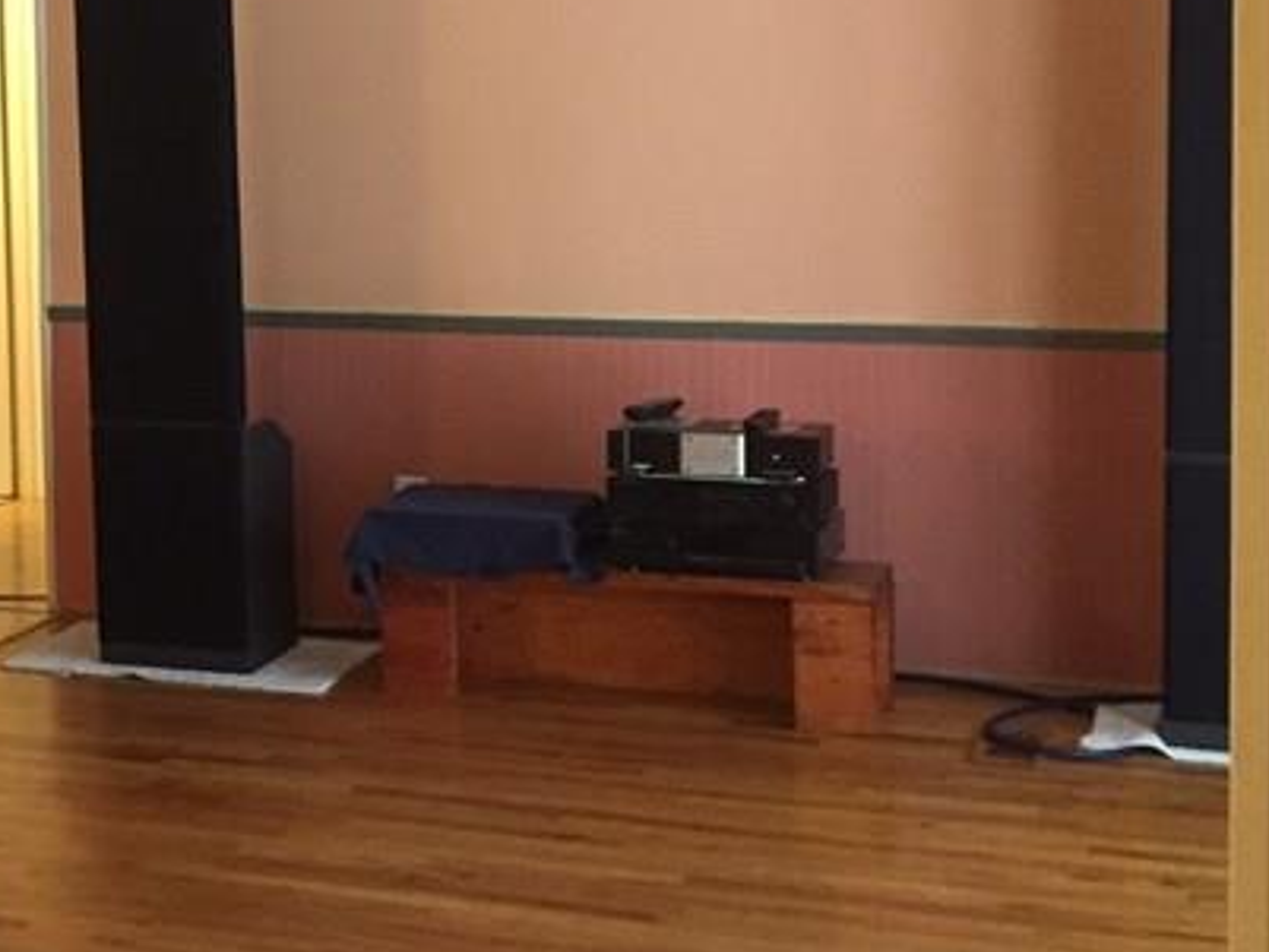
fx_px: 2714
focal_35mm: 74
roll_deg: +1.3
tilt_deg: -6.5
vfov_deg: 19.8
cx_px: -193
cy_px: 304
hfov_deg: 24.2
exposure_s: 1/30
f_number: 2.2
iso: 250
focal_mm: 4.15
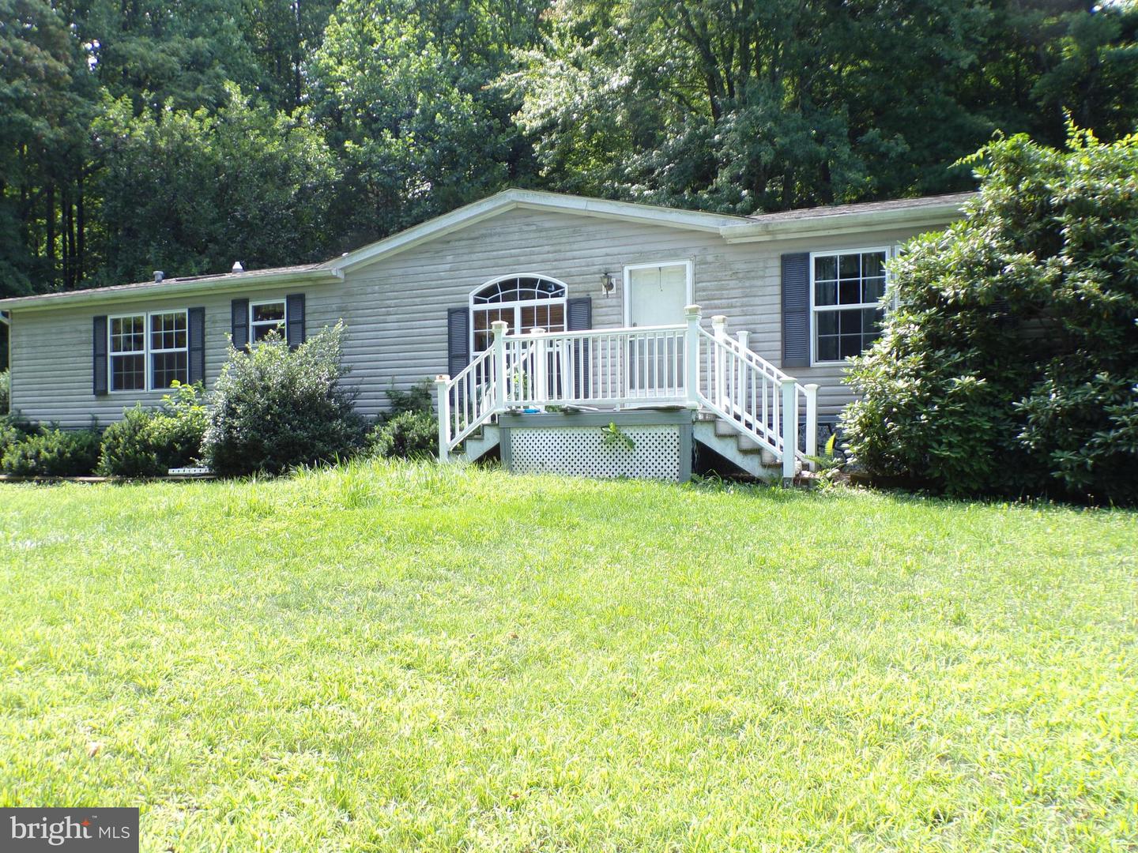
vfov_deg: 44.2
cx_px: 569
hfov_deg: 56.8
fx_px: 1052
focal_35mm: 32
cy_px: 426
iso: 80
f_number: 3.2
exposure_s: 1/170
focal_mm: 5.8
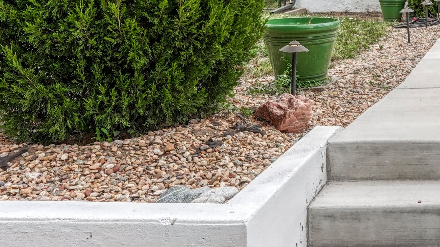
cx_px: 493
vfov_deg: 23.3
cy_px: -5
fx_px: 572
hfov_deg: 35.5
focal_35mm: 49
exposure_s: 1/2000
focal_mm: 14
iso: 400
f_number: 8
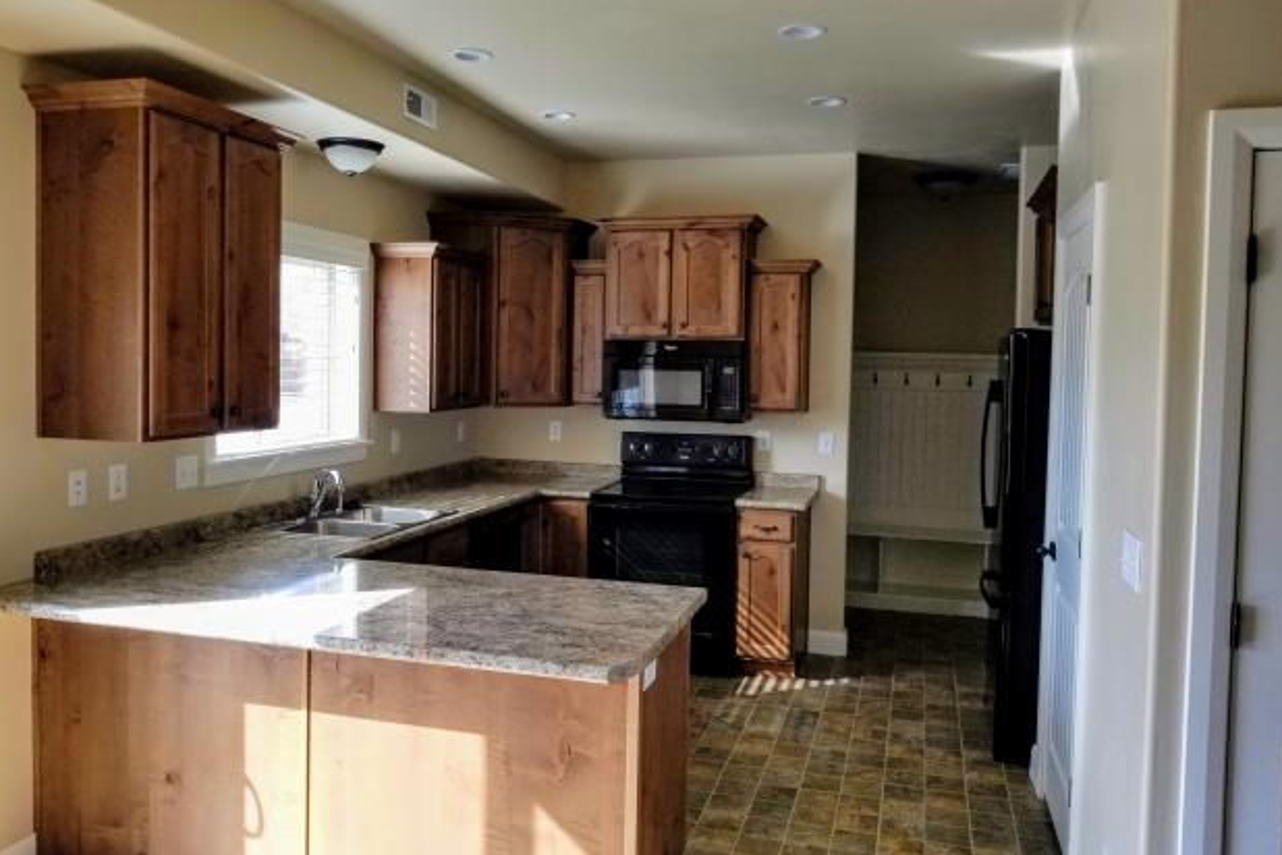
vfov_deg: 46.4
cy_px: 425
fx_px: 997
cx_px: 629
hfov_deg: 65.5
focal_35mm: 28
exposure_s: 1/232
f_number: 1.7
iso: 50
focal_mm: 4.25
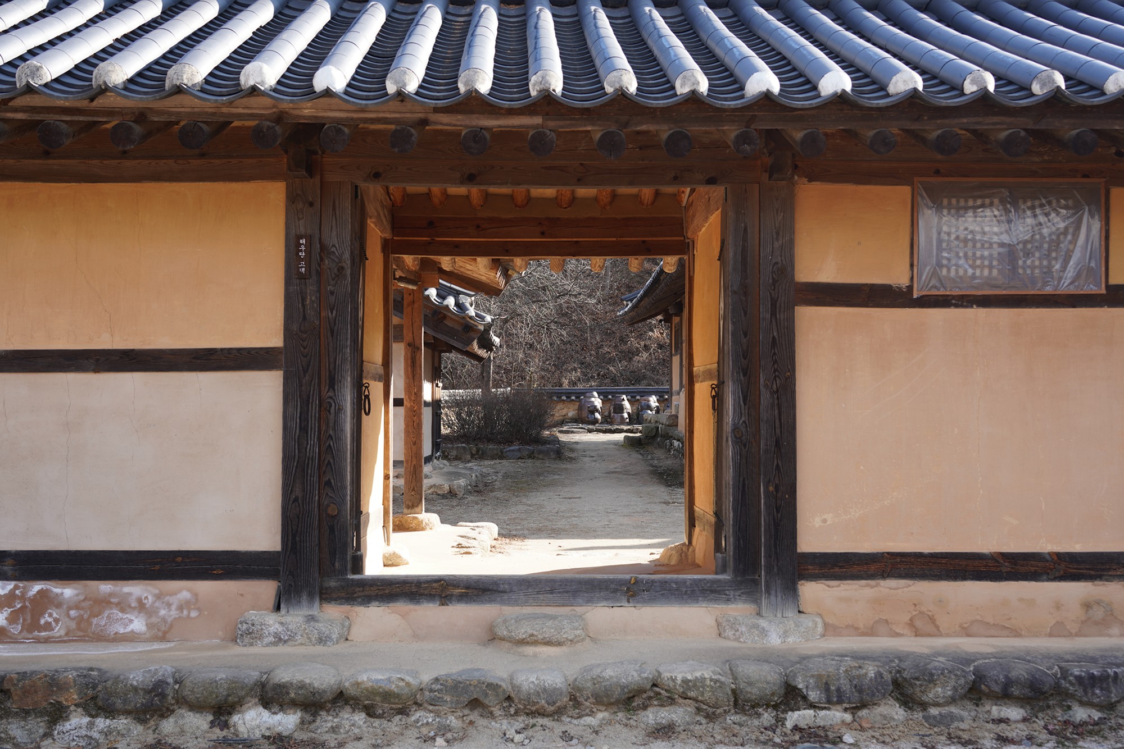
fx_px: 1218
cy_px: 374
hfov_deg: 49.5
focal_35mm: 39
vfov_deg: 34.2
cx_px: 562
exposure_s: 1/100
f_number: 6.3
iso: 100
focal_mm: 39
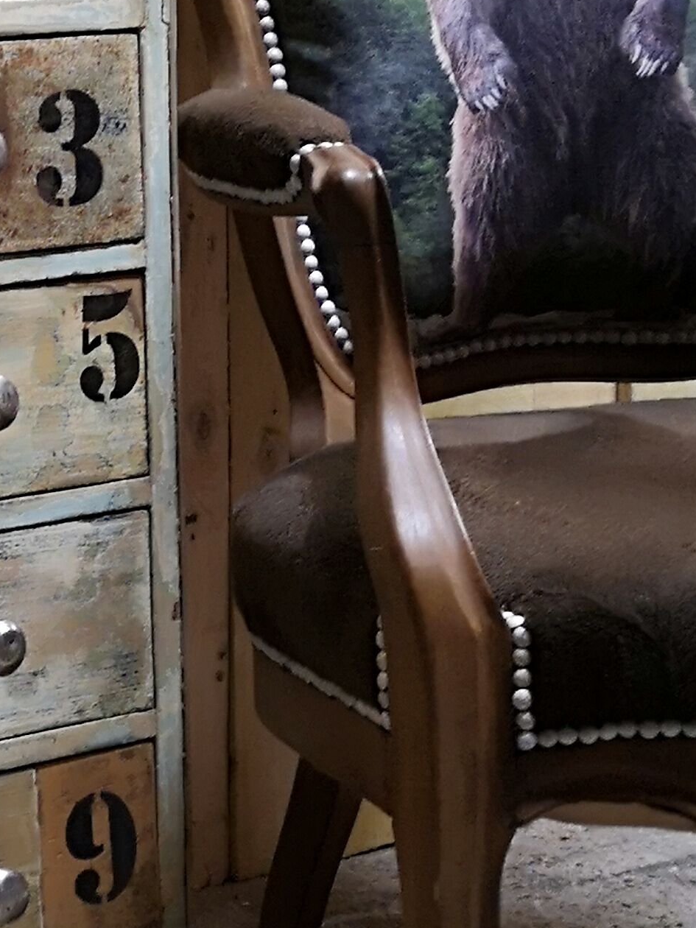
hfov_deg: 12.9
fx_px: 2949
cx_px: -293
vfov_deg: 17.8
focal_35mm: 110
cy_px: 332
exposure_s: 1/33.3
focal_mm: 3.95
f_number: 1.8
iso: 400
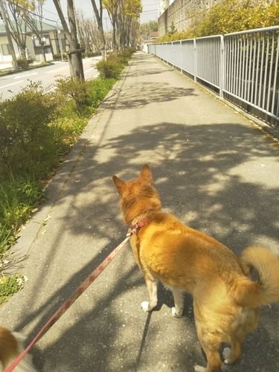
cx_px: 140
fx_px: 322
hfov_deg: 46.8
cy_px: 186
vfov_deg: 60.0
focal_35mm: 30
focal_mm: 4
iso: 40
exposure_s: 1/371
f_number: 2.2
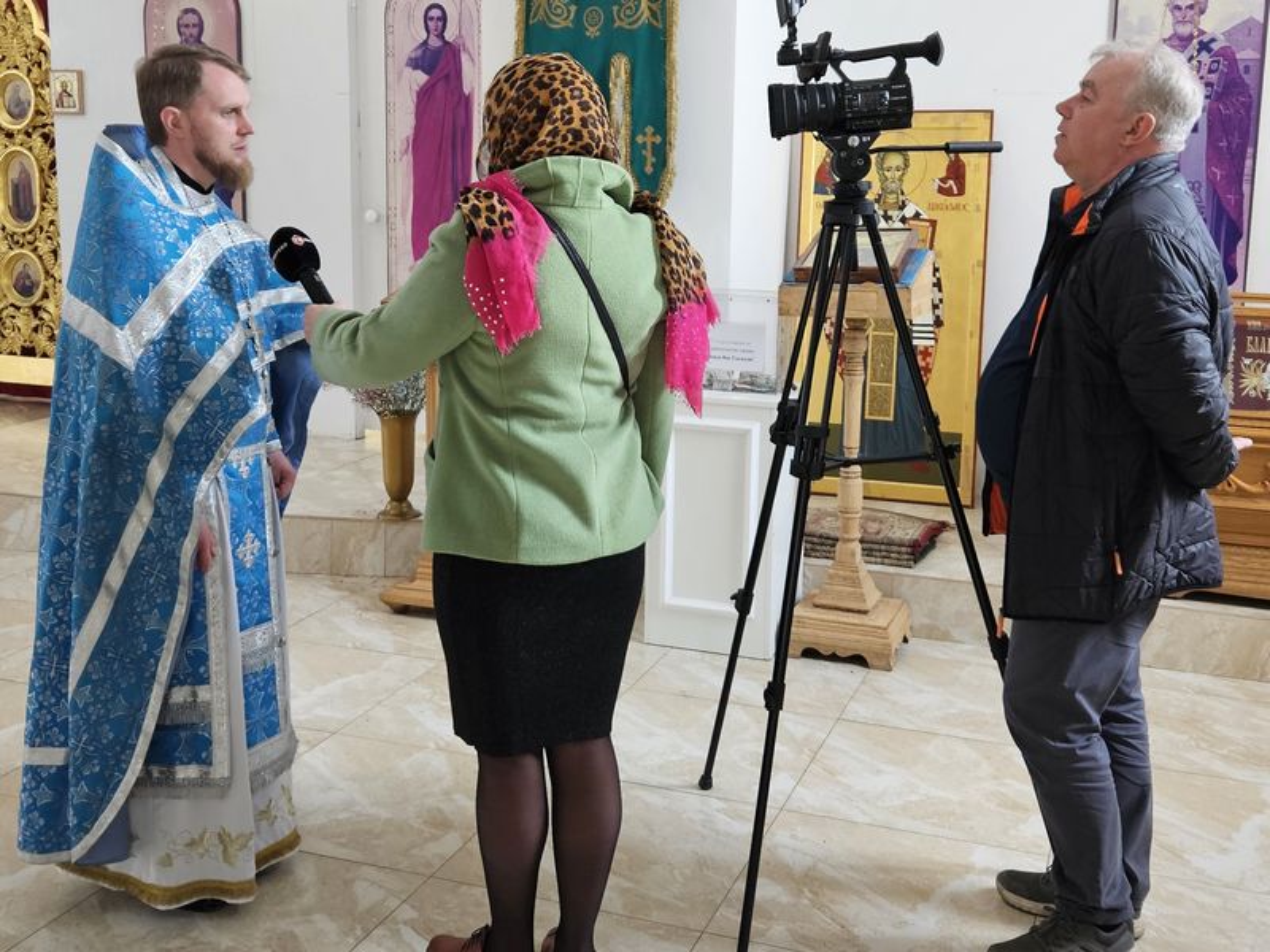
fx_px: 844
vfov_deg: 58.9
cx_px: 635
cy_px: 476
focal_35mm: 23
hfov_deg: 73.9
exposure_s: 1/180
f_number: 1.8
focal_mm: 5.4
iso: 160
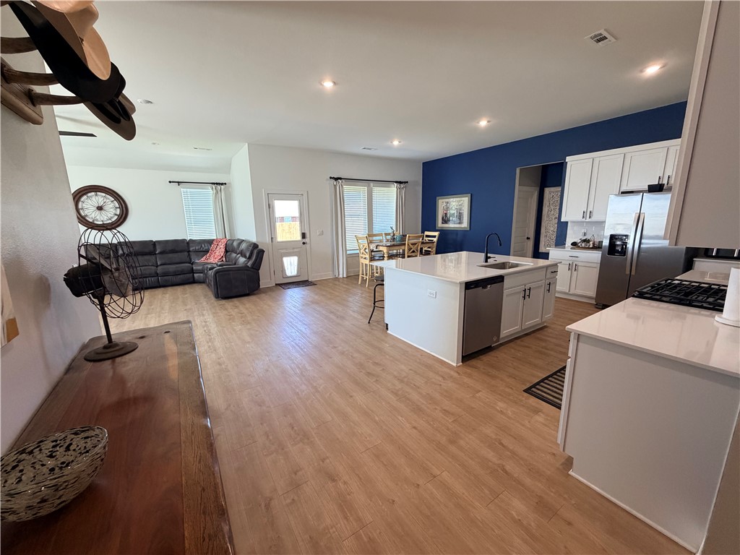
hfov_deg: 102.1
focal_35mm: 14
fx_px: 299
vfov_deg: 85.7
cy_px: 278
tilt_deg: -11.2
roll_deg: +1.2
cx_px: 370
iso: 320
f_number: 2.2
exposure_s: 1/120
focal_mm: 2.22
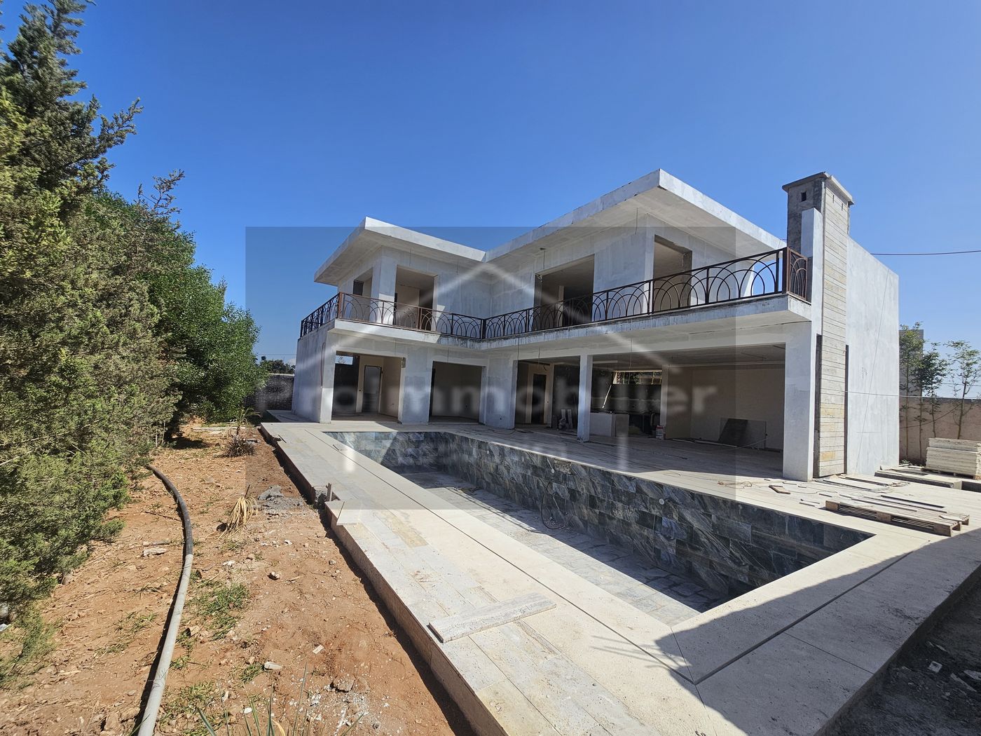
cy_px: 368
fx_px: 368
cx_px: 490
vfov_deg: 89.9
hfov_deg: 106.2
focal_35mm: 13
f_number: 2.2
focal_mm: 2.2
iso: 50
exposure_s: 1/3273
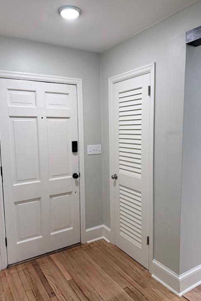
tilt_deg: -6.6
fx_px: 218
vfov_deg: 69.4
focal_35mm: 26
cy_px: 152
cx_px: 93
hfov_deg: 49.5
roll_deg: +0.5
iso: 125
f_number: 1.78
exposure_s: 1/60
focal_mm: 6.76
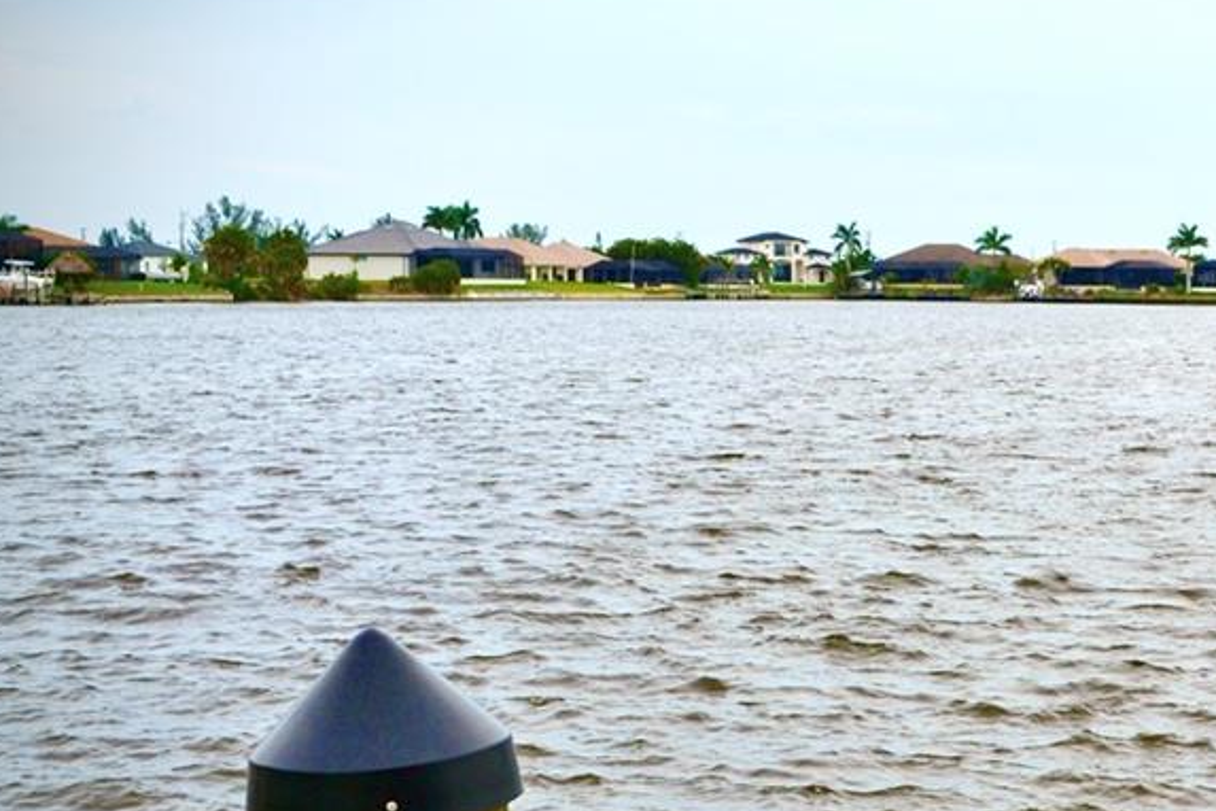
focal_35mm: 75
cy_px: 556
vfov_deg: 18.1
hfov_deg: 26.6
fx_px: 2533
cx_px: 936
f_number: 7.1
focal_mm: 28
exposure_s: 1/200
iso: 100
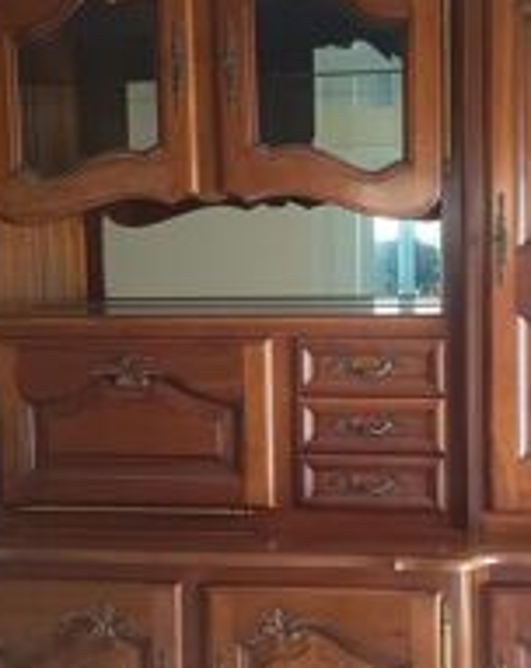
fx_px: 1163
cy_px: 343
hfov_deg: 25.6
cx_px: 339
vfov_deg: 32.0
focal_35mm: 59
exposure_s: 1/100
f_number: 1.7
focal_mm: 5.24
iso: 248
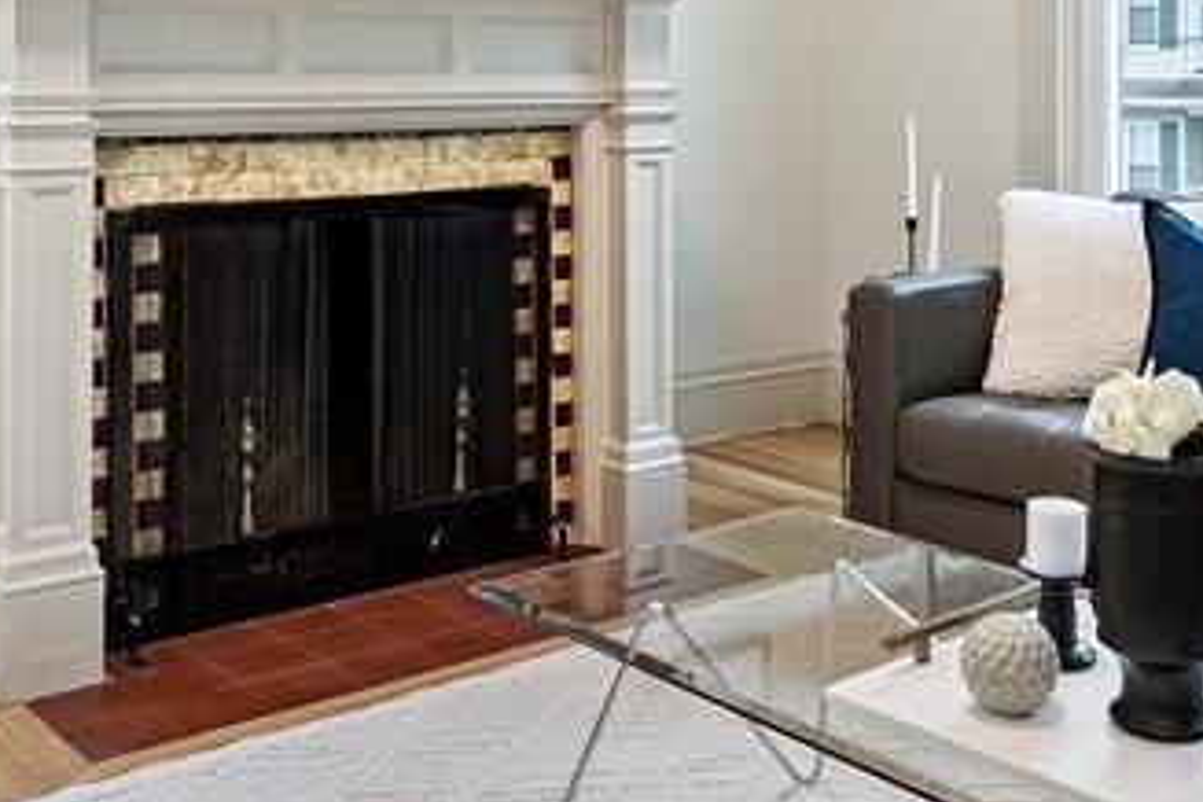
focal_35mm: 47
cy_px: 6
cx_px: 717
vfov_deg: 27.1
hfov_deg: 41.7
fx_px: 1570
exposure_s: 1/80
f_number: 4
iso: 500
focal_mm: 10
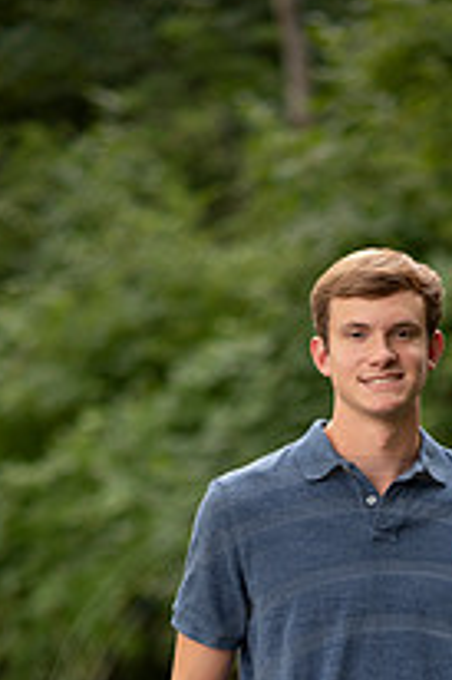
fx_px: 3509
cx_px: 366
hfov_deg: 7.4
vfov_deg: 10.9
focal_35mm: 186
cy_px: 716
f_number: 1.8
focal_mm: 85
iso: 125
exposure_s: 1/250
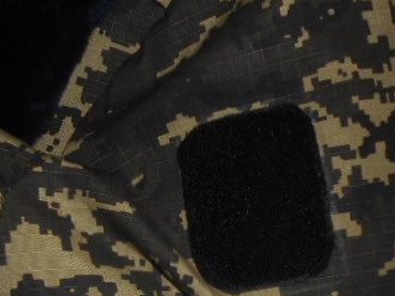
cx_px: 195
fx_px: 593
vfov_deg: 27.2
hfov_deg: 36.8
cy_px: 255
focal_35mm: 52
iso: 80
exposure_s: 1/25
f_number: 3.2
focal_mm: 4.6
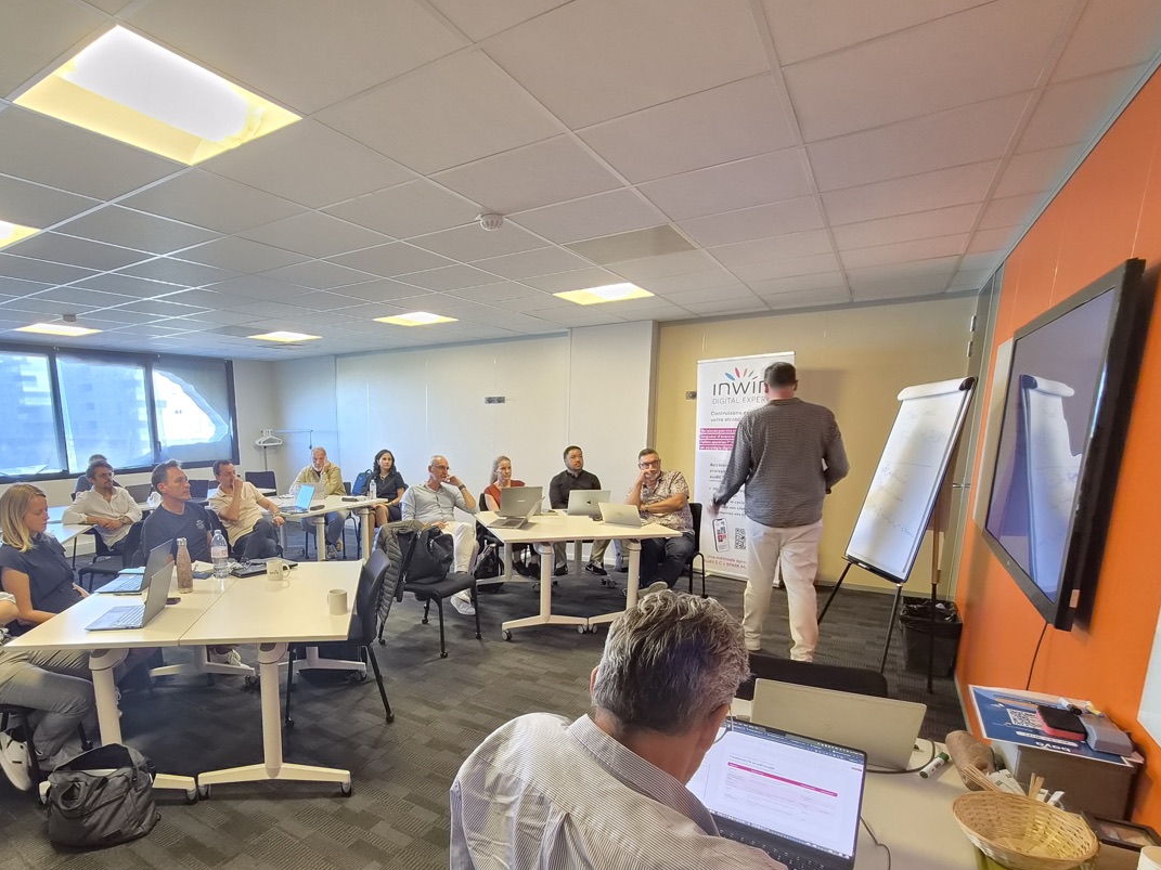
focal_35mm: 17
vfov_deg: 73.5
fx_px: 570
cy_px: 542
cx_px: 428
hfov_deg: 89.0
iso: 200
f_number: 2.2
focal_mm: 2.2
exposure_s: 1/50
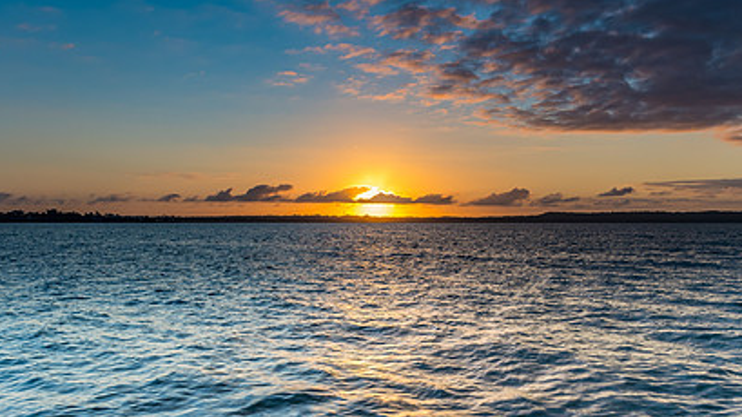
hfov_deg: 55.3
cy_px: 291
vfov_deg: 32.4
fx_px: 708
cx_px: 376
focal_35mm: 36
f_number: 9
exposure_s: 1/10
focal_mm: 16
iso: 50
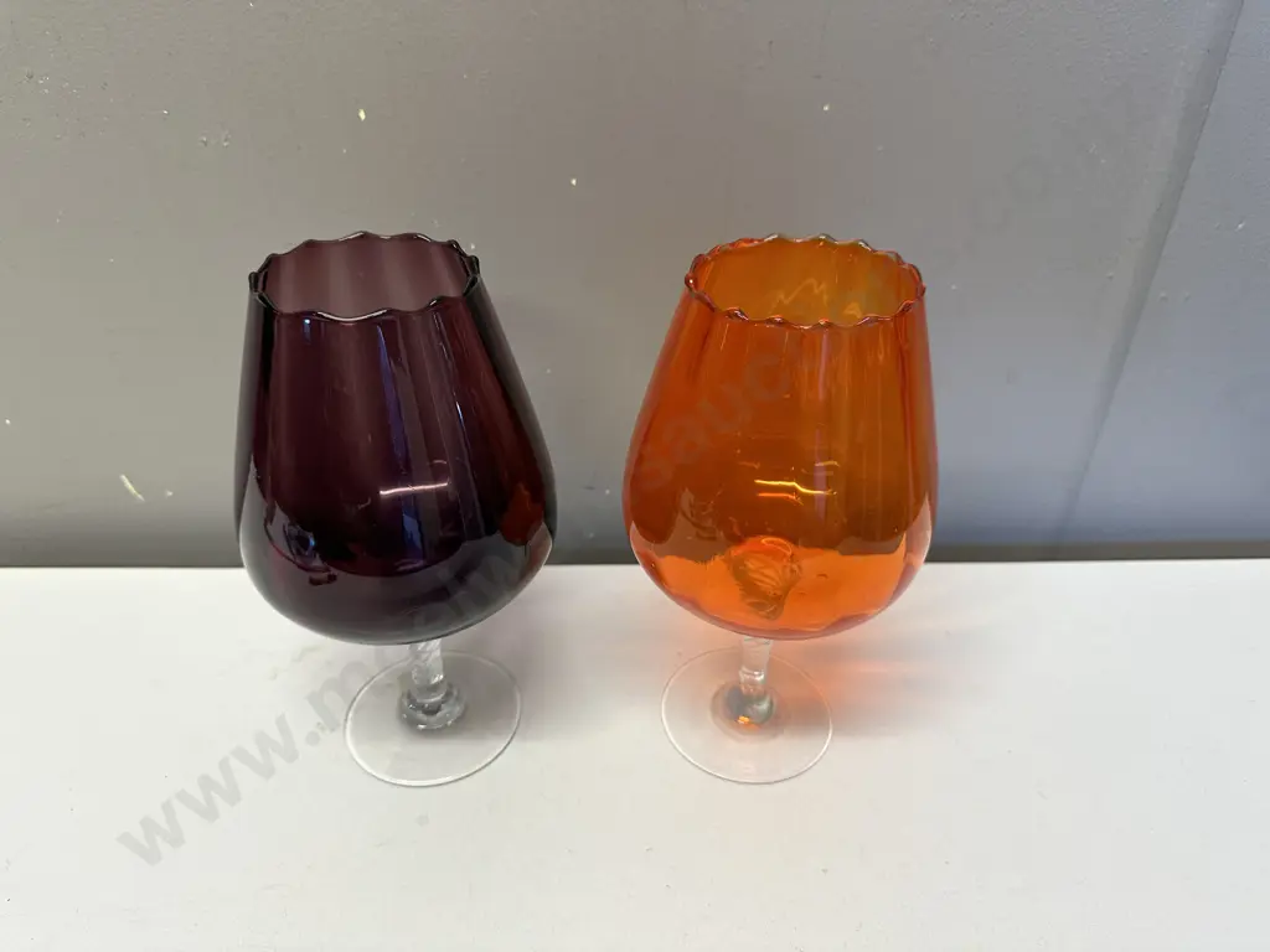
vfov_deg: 56.8
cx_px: 635
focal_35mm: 24
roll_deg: -1.0
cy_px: 476
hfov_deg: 71.6
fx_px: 881
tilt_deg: -33.0
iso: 125
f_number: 1.78
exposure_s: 1/100
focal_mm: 6.86
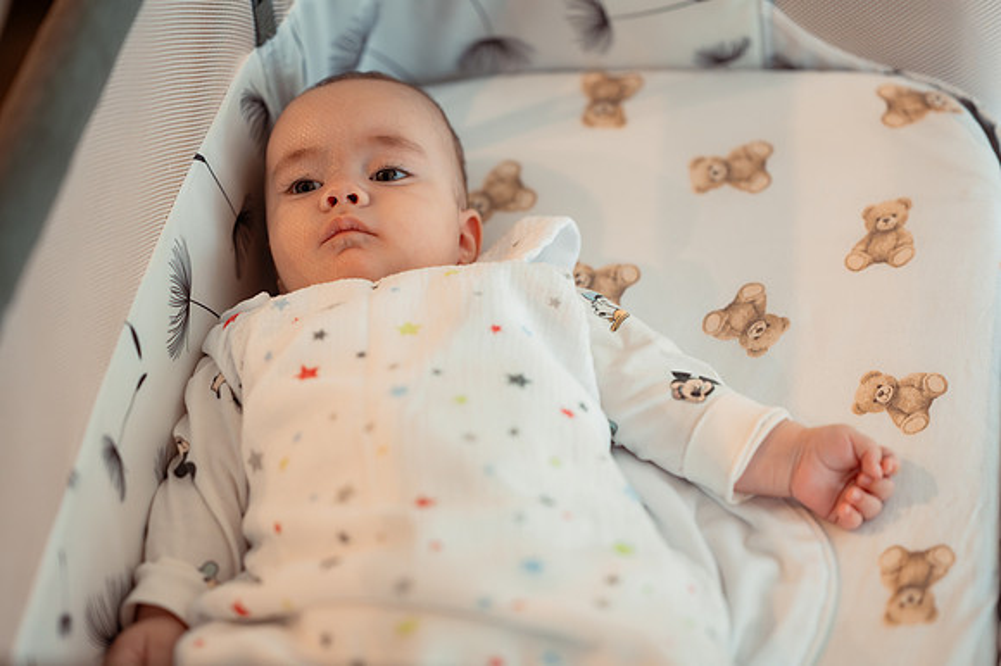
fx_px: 2362
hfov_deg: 23.9
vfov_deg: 16.1
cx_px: 500
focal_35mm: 85
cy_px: 333
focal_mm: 85
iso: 1600
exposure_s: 1/200
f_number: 2
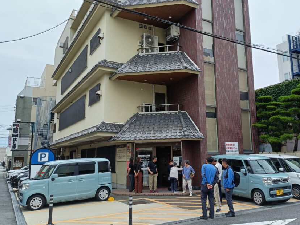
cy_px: 107
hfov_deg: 58.1
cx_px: 174
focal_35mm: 31
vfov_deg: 45.4
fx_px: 269
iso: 64
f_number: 1.7
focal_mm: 4.7
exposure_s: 1/844
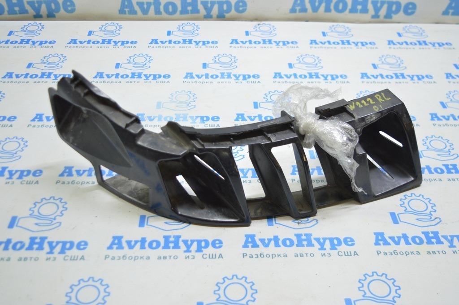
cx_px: 230
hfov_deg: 48.0
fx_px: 516
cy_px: 152
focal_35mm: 40
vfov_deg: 33.0
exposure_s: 1/40
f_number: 4
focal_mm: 27
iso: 400
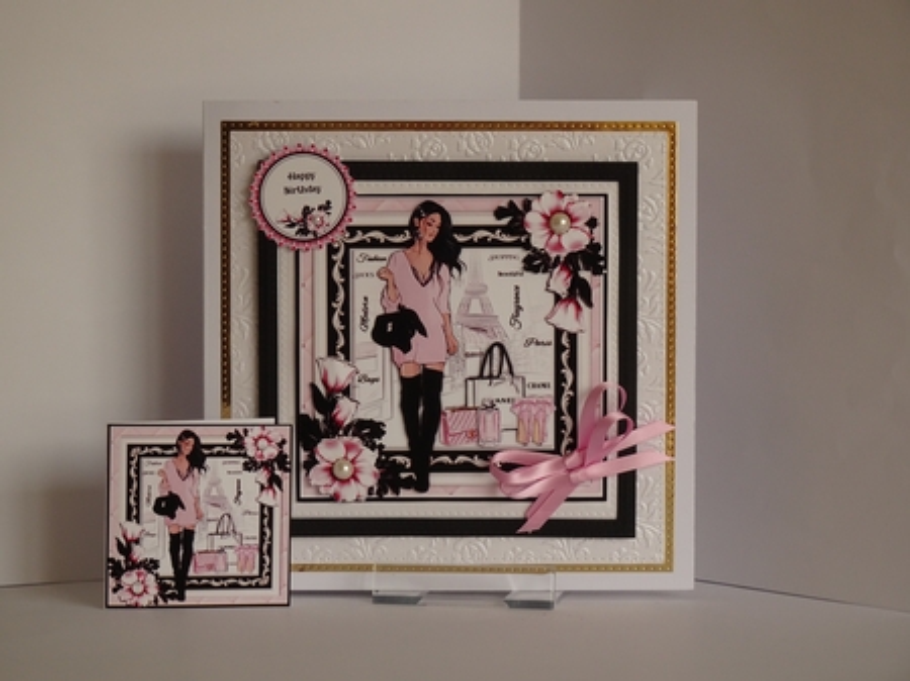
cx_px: 455
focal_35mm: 123
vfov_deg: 12.0
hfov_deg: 16.0
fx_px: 3232
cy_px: 340
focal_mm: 20.96
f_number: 5.6
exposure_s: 1/125
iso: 125
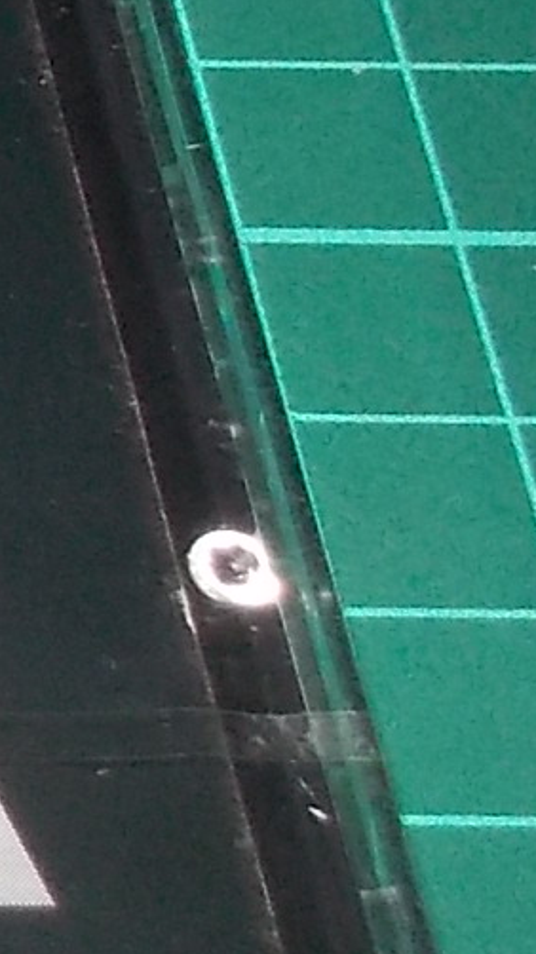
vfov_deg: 15.0
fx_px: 3617
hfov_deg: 7.2
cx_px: -1249
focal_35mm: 143
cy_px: 289
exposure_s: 1/30
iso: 200
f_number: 3.3
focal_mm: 4.1
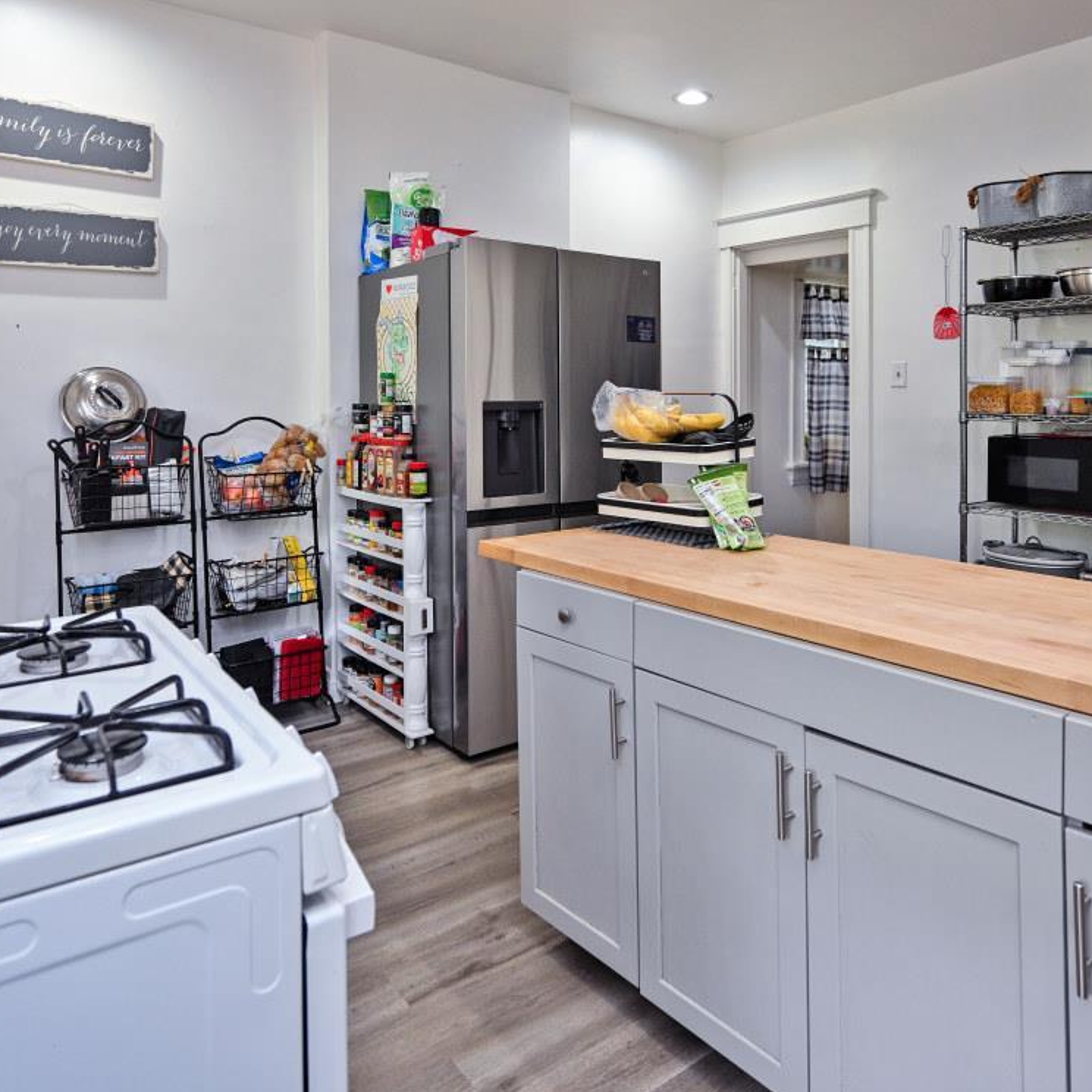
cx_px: 542
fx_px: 857
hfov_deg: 65.0
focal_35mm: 24
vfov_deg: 64.0
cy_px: 401
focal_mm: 14
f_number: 4
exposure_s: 1/60
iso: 360
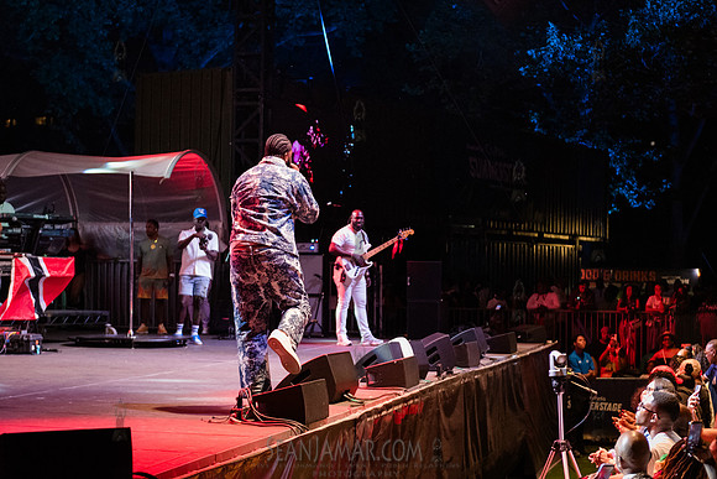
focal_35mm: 74
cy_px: 240
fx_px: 1466
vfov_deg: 18.5
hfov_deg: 27.5
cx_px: 358
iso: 6400
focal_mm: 70
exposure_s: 1/250
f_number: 3.2
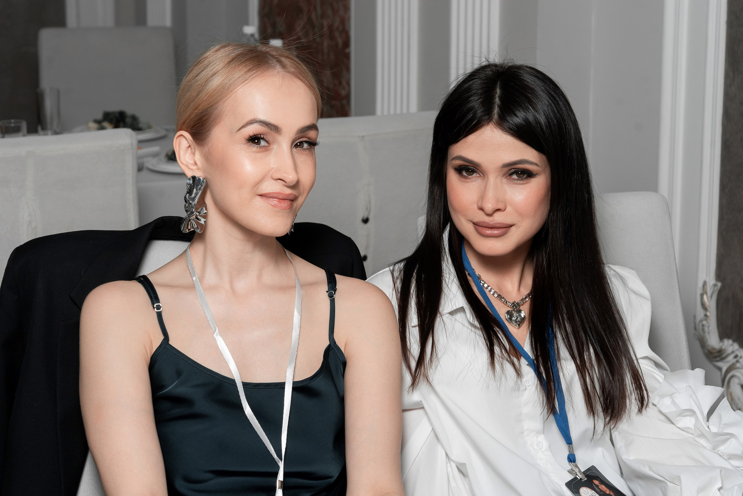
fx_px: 1698
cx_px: 338
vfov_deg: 16.6
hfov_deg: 24.7
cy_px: 248
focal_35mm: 82
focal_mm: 75
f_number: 8
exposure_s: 1/160
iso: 500
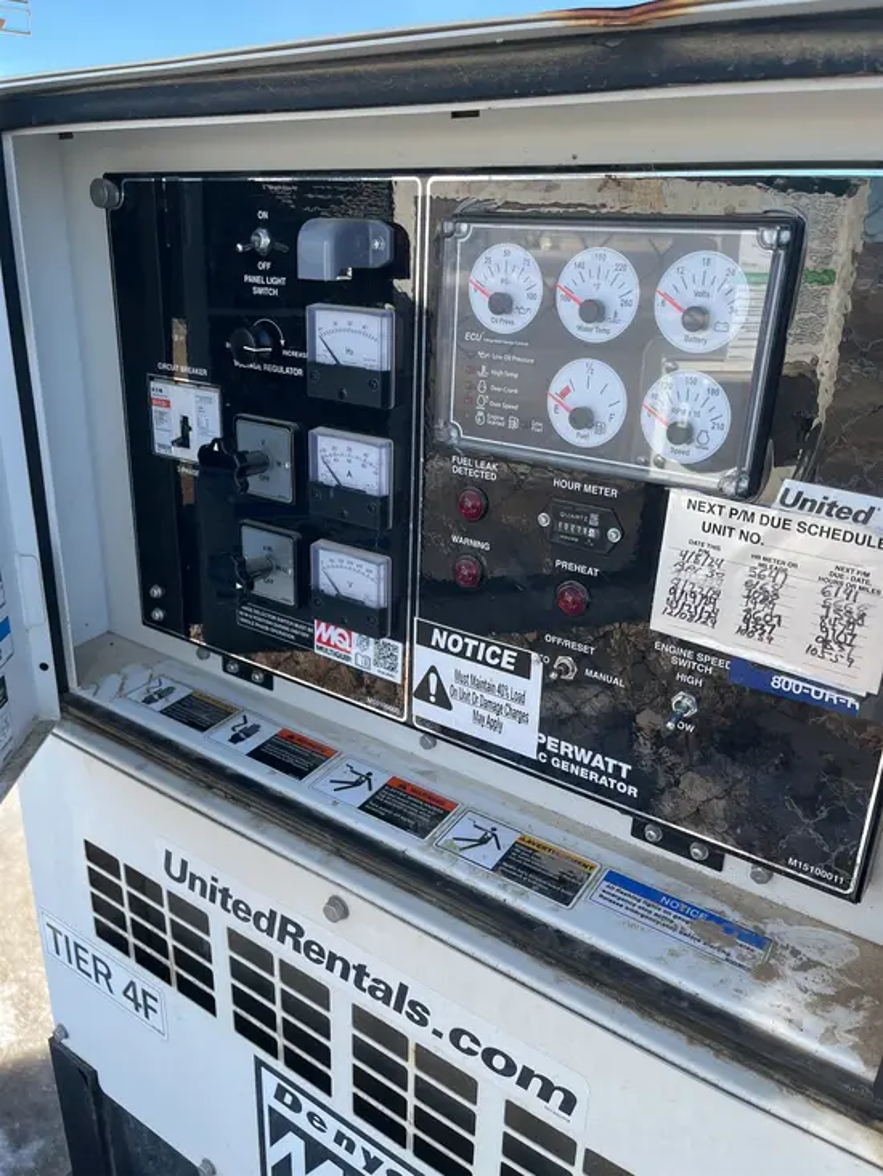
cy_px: 588
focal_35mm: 26
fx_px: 884
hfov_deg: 53.1
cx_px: 442
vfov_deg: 67.3
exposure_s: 1/852
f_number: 1.6
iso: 50
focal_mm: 5.1
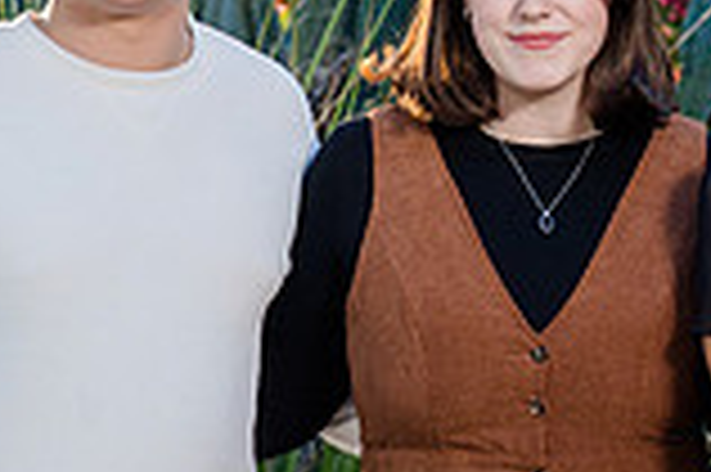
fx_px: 4064
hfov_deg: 9.8
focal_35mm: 206
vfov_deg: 6.7
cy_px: 245
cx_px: 981
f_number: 4.5
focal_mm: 56
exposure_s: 1/200
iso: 320
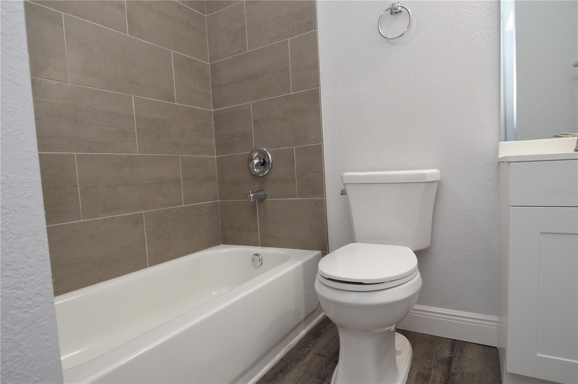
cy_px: 192
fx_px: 289
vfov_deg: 67.3
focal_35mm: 18
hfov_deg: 90.1
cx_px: 289
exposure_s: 1/80
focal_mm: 12
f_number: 4
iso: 400
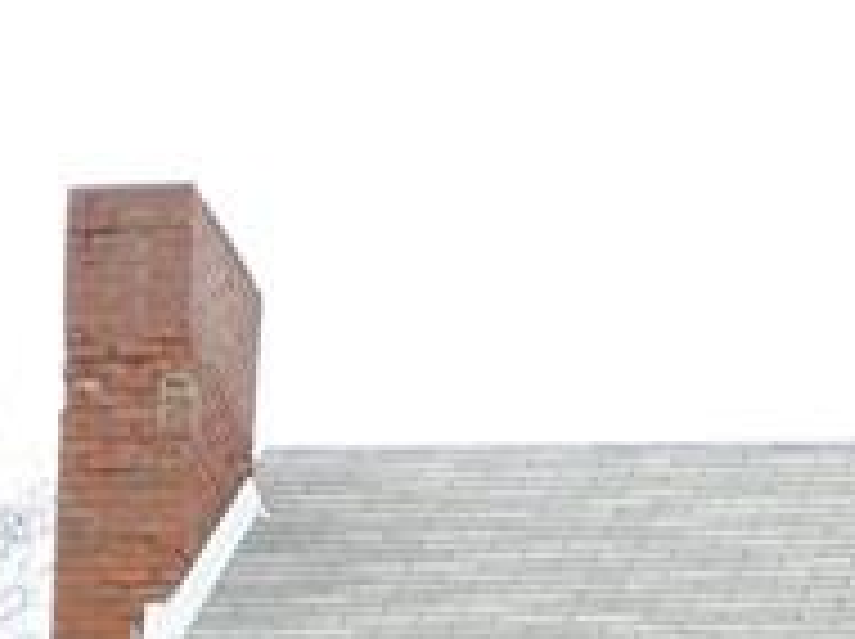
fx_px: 6784
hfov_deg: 7.1
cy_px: 1521
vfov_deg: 5.2
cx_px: 1138
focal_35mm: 275
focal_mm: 9.2
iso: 100
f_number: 3.8
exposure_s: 1/160
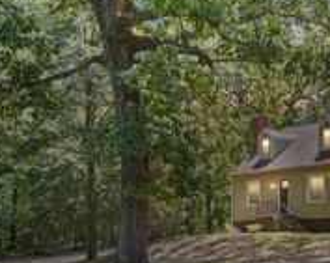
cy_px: 238
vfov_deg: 24.2
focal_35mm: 61
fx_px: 595
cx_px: 393
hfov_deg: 27.4
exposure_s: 1/100
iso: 640
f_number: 8
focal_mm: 23
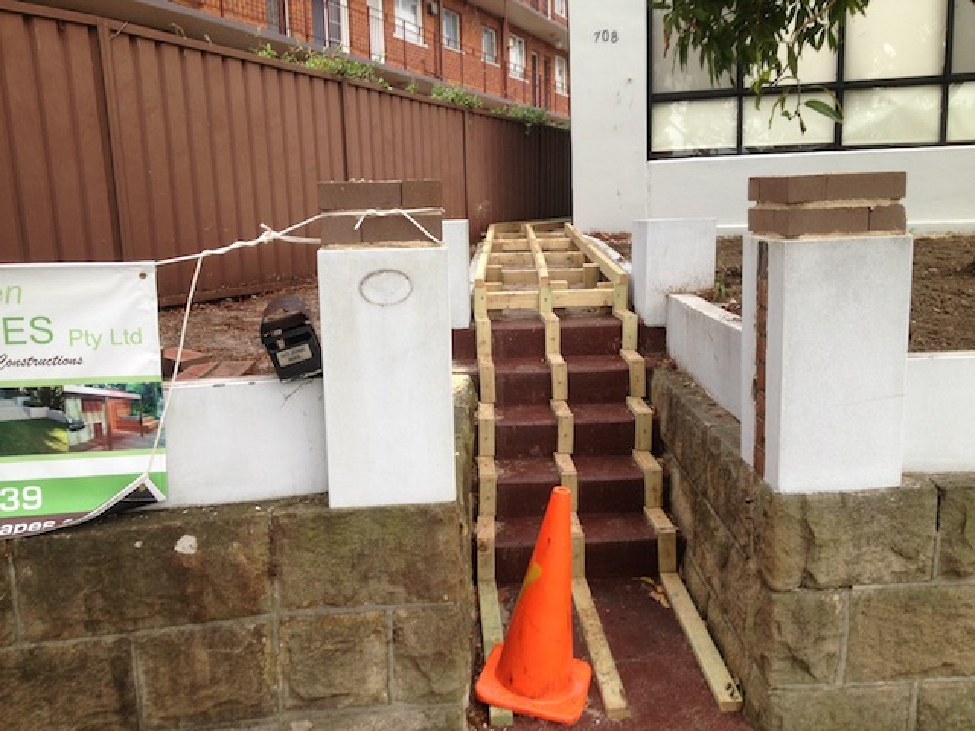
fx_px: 986
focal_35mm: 35
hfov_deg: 52.6
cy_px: 366
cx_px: 488
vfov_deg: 40.7
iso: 50
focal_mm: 4.28
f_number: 2.4
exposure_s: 1/60
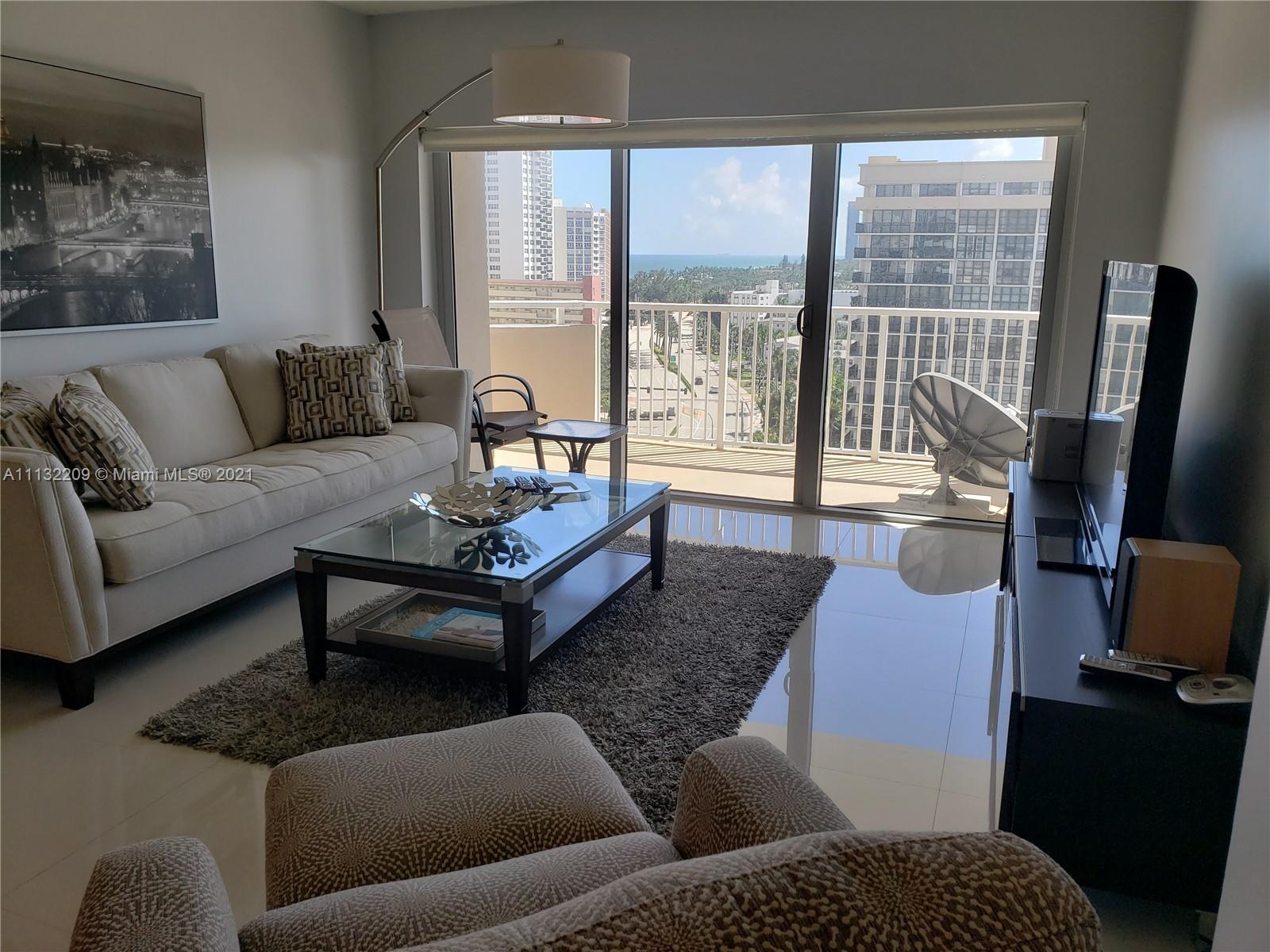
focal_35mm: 26
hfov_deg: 67.3
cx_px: 635
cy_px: 476
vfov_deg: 53.1
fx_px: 954
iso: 50
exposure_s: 1/313
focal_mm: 4.3
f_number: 2.4
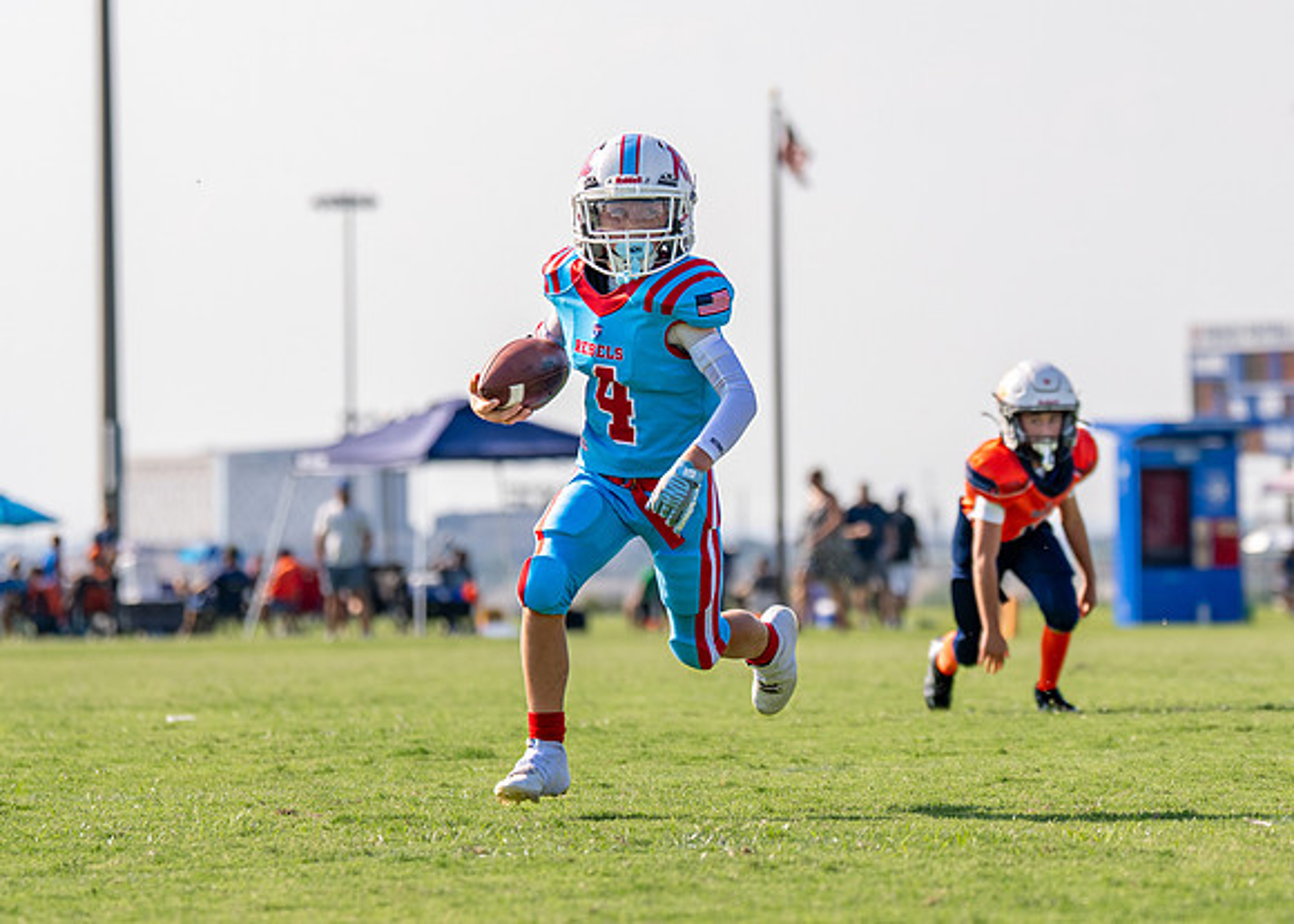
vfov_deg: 6.0
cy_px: 345
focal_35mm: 239
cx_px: 917
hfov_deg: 8.4
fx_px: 8769
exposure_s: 1/2500
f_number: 2.8
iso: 160
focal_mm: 113
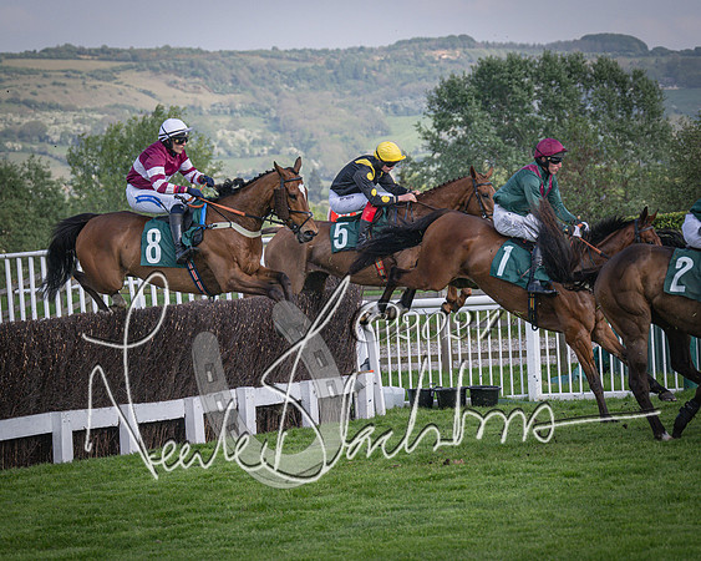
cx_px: 321
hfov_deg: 11.7
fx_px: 3435
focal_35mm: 166
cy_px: 280
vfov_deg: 9.3
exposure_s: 1/2500
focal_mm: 98
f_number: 4
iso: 400
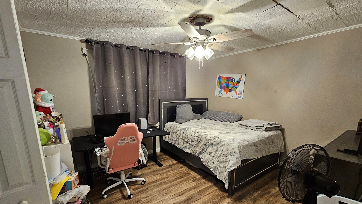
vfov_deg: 69.6
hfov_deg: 103.0
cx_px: 183
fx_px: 144
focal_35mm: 15
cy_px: 125
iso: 400
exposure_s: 1/30
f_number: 2.2
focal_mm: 2.2
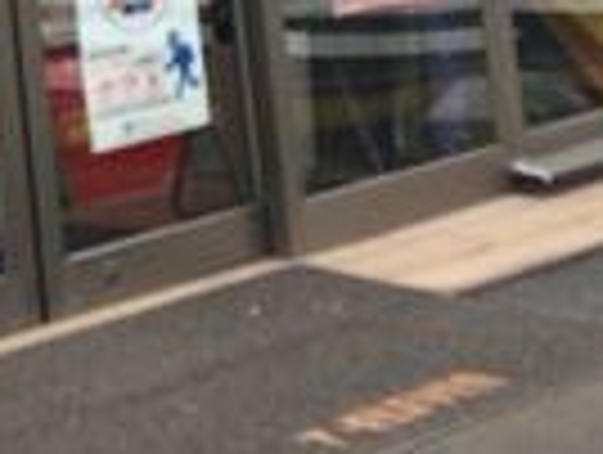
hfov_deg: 10.8
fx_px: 3019
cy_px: -602
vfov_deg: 8.0
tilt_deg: +3.9
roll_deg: +4.3
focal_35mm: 173
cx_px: -414
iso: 32
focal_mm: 4.15
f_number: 2.2
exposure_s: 1/513
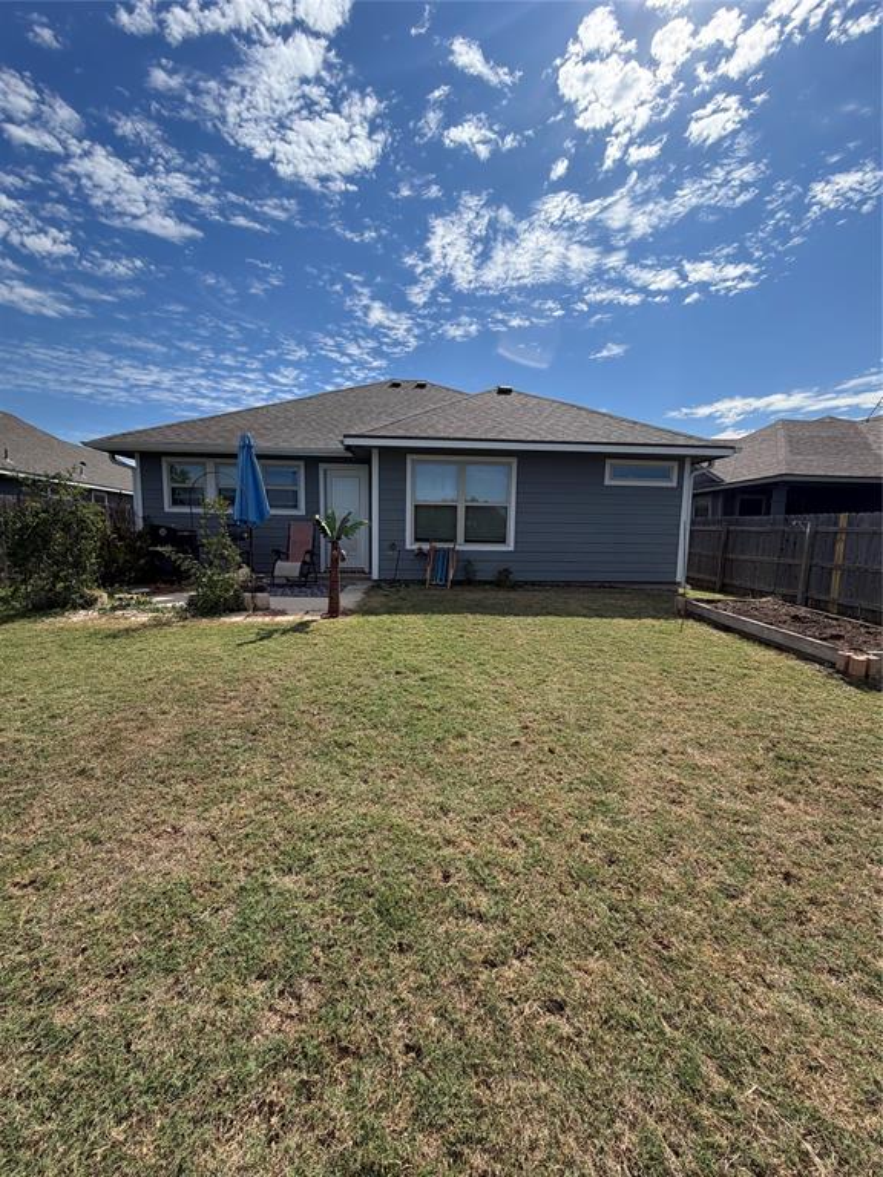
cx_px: 442
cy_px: 588
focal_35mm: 14
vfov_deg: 102.1
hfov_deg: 85.7
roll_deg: -1.2
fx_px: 476
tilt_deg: -6.4
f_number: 2.2
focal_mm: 2.22
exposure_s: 1/1613
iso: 32
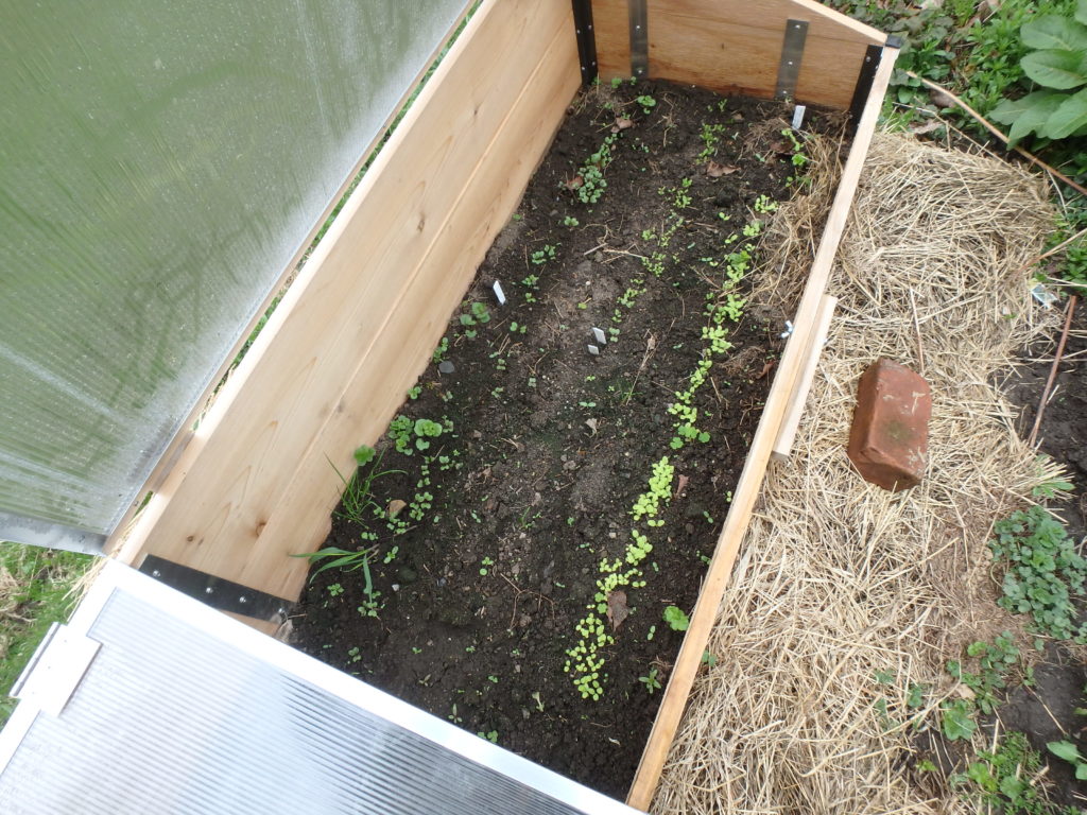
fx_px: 659
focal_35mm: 21
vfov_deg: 63.4
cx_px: 544
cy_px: 408
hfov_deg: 79.0
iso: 125
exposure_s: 1/160
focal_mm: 3.7
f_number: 3.5
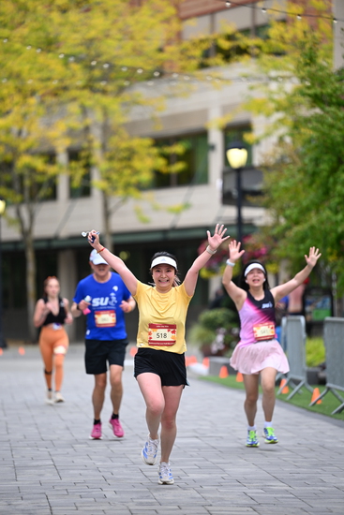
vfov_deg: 11.7
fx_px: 2507
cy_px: 258
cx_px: 172
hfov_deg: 7.9
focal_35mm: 175
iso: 640
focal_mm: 175
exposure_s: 1/2000
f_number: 2.8
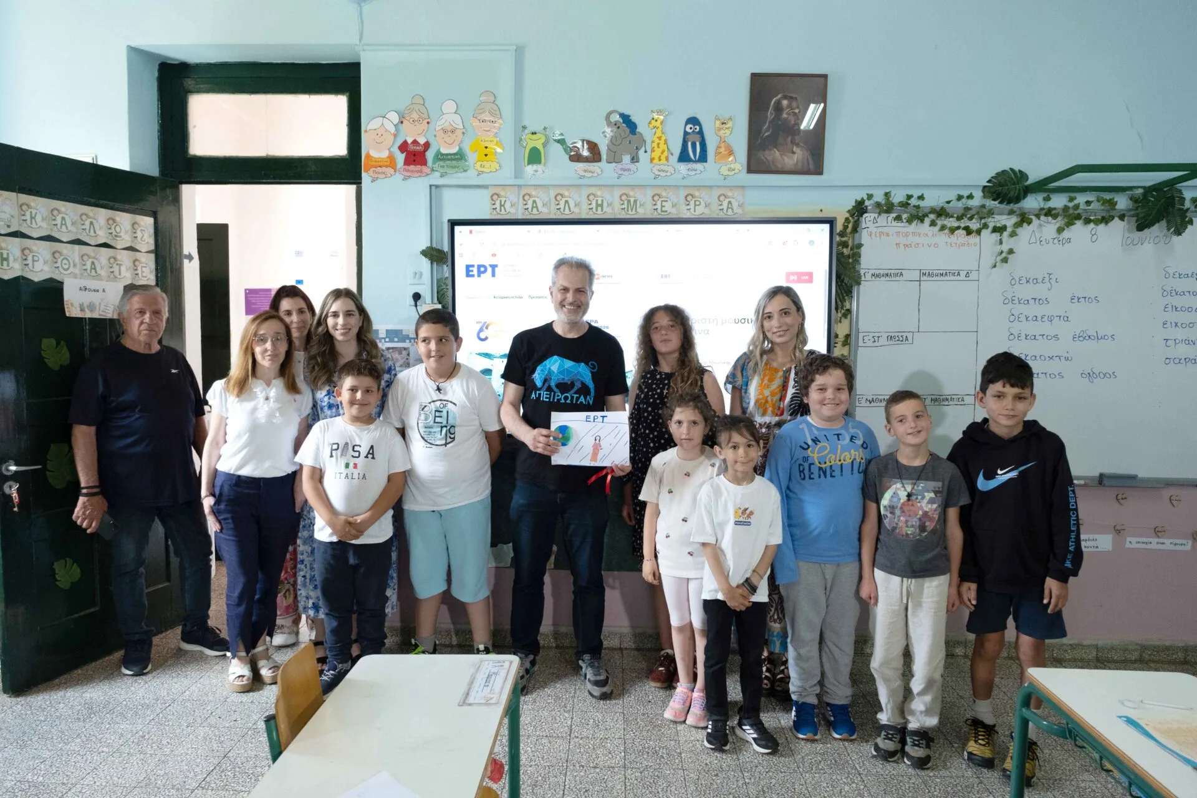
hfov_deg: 73.7
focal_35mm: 24
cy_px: 399
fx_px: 798
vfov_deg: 53.1
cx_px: 598
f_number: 4
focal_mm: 16
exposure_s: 1/125
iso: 2000
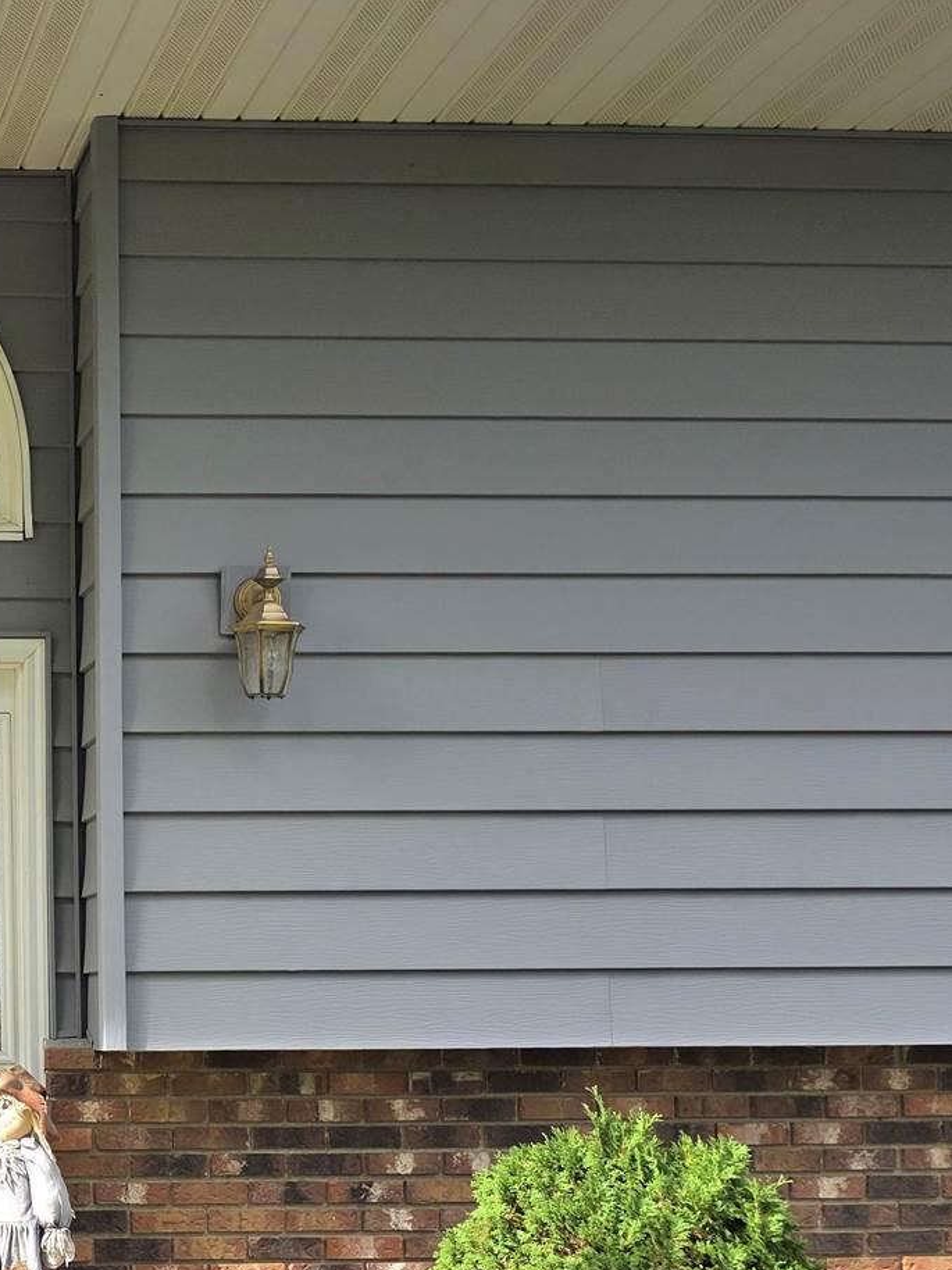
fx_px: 2128
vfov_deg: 32.6
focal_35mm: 58
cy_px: 943
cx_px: -220
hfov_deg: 22.9
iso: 80
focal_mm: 6.3
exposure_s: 1/3333
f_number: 1.7
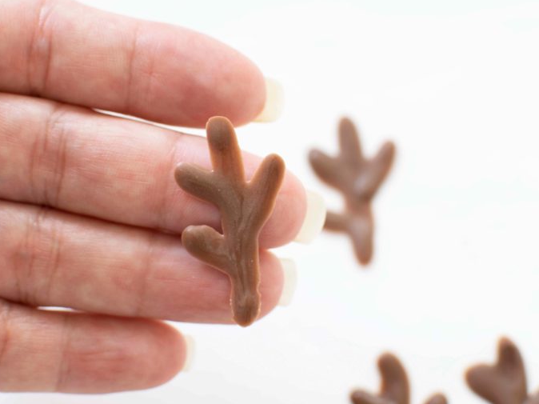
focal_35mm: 77
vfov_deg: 19.2
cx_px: 268
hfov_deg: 25.4
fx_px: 1194
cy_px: 226
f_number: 4
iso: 200
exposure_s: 1/15
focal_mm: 35
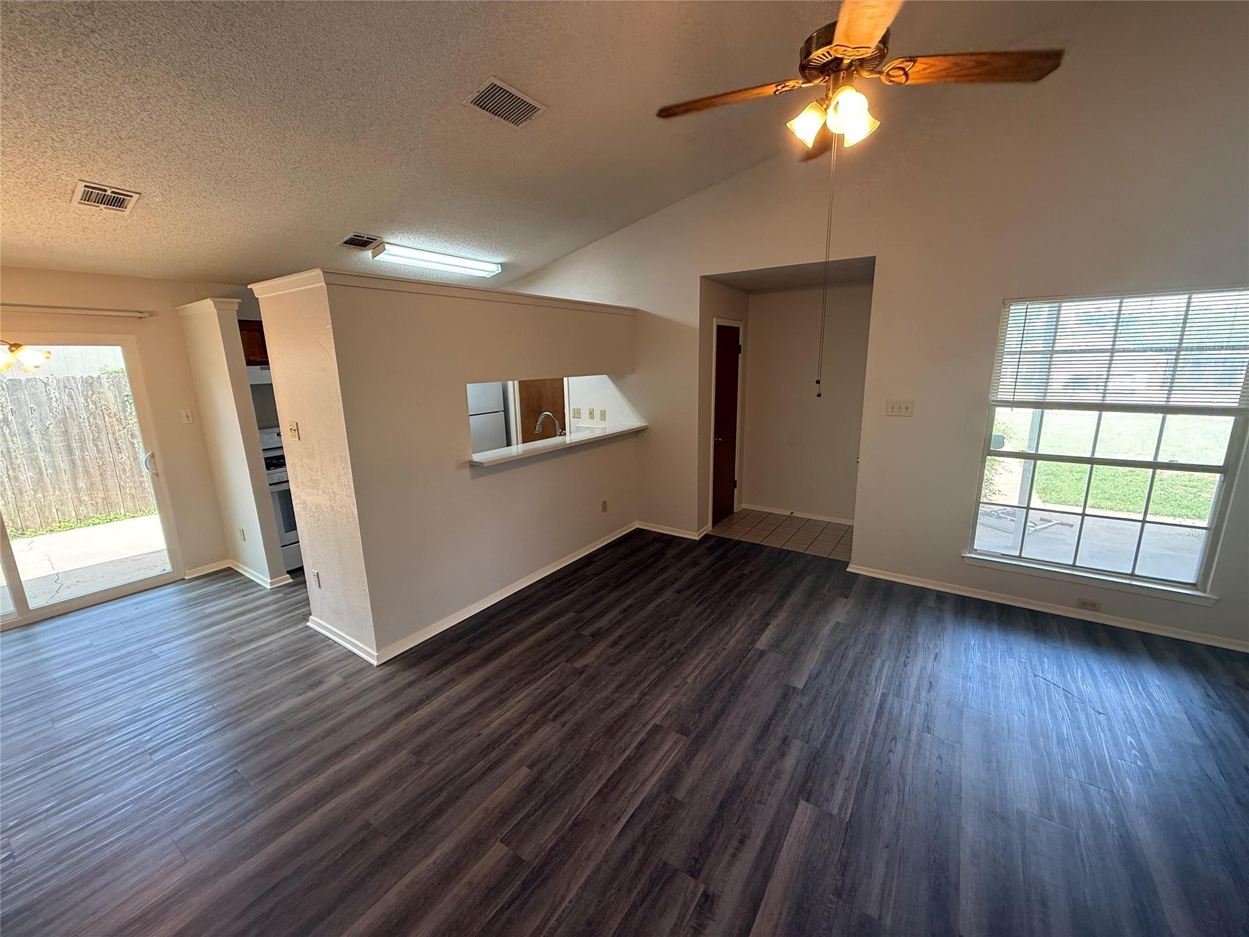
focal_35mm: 14
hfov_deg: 102.1
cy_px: 468
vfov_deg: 85.7
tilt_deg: -12.6
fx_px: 505
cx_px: 624
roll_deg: +0.7
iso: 200
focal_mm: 2.22
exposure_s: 1/60
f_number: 2.2
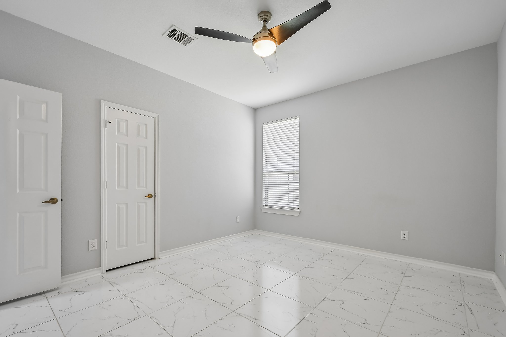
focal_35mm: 15
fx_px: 211
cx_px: 253
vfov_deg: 77.3
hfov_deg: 100.4
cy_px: 168
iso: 400
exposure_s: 1/30
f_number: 8
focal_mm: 10
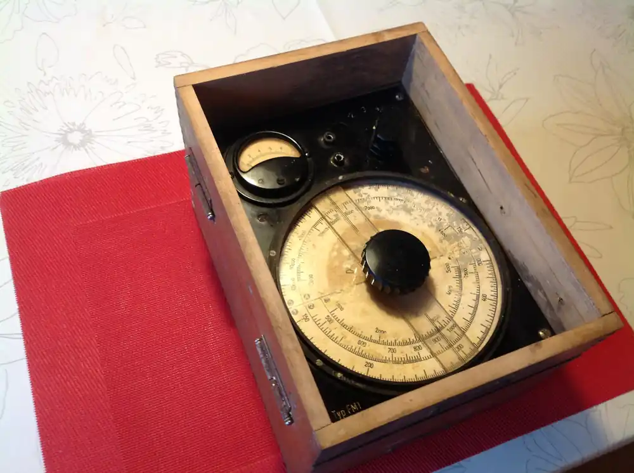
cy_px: 236
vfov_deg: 40.6
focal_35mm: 35
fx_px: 640
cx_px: 317
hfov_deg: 52.7
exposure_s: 1/15
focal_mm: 4.28
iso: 80
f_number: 2.4
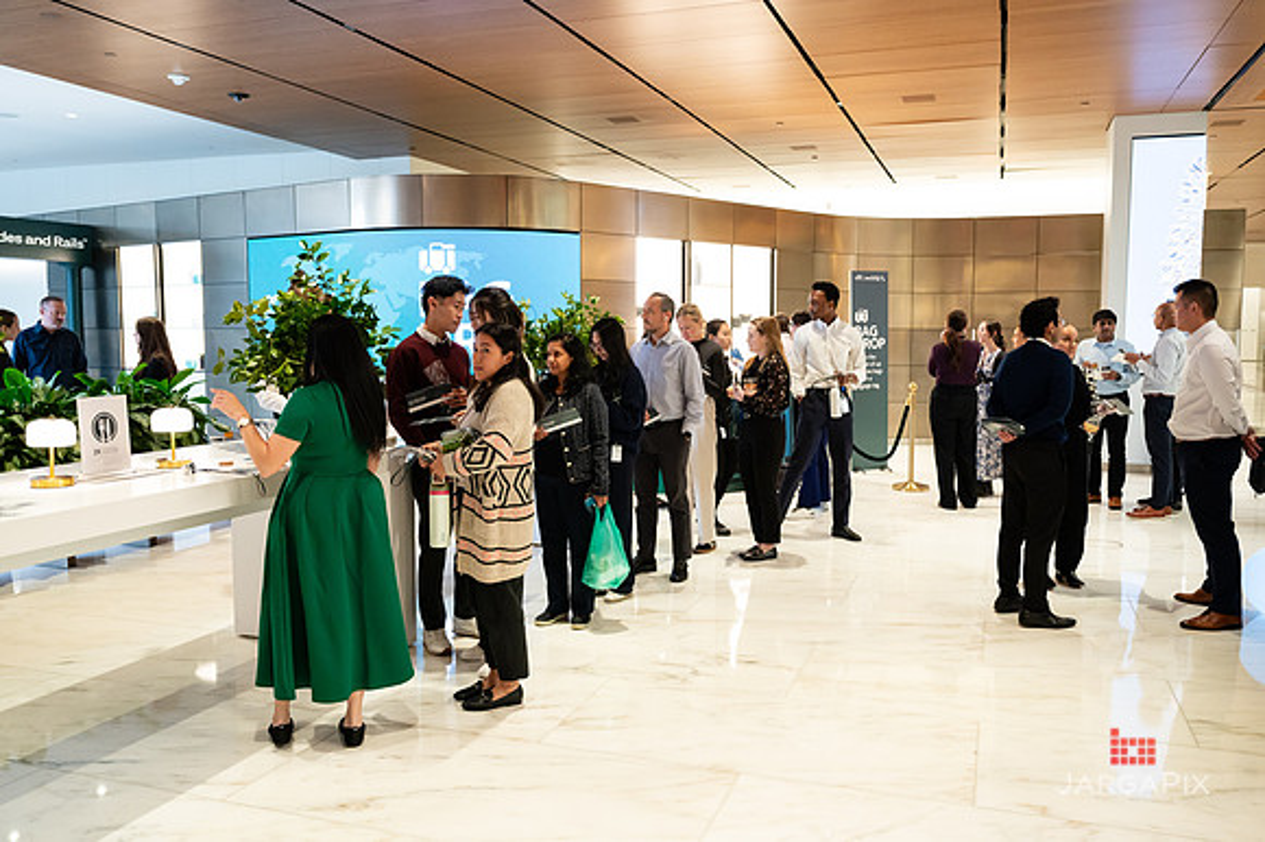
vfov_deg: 44.6
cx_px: 632
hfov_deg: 63.3
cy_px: 421
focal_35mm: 29
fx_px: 1026
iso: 1600
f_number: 3.2
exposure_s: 1/200
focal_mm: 29
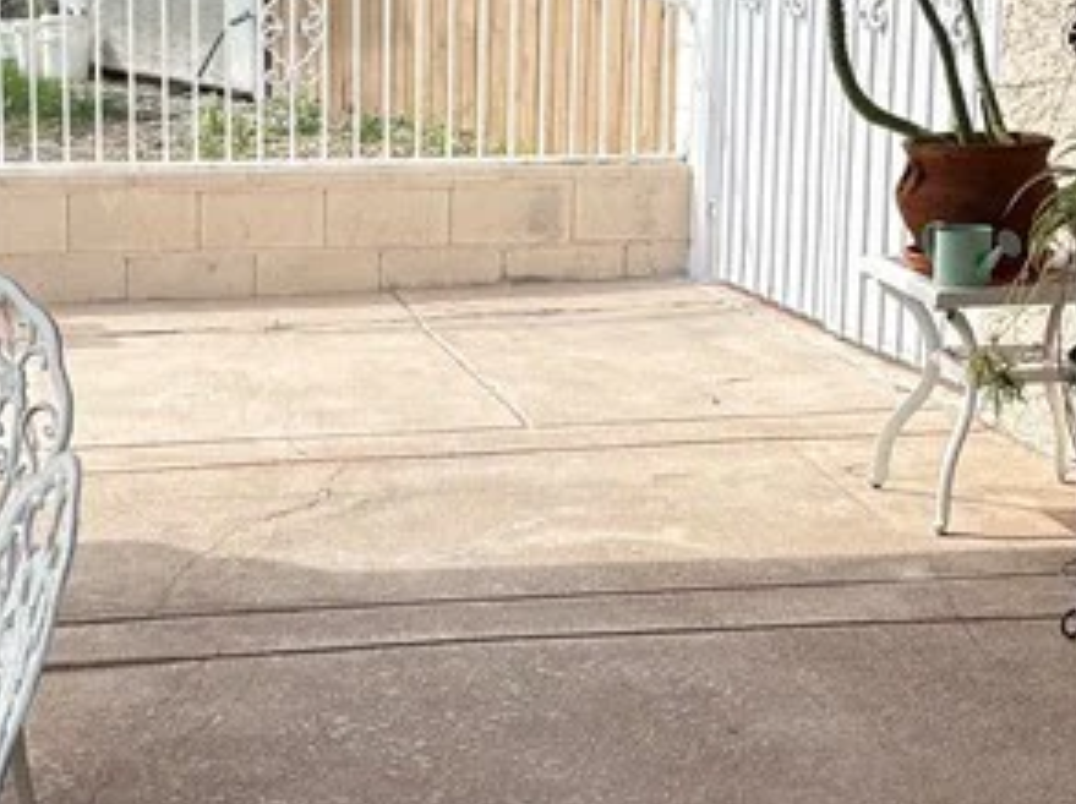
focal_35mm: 91
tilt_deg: -11.9
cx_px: 367
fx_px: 2825
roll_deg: -1.3
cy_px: 400
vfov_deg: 16.2
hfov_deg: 21.5
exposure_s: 1/1799
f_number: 1.6
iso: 50
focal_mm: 5.96
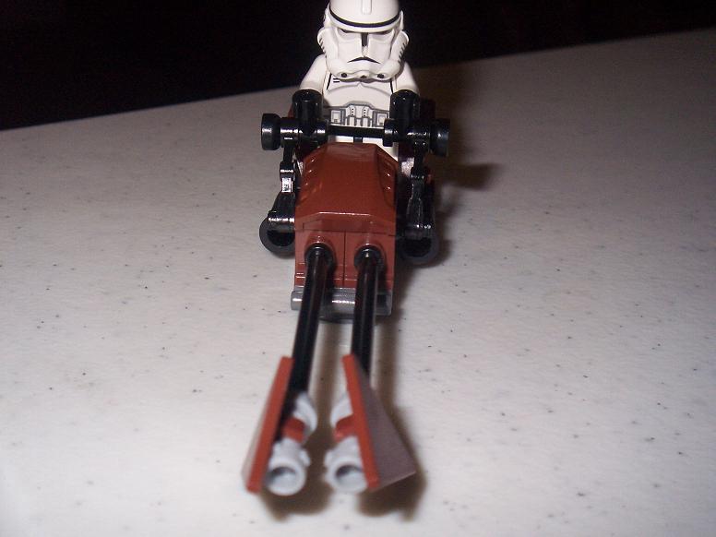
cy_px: 268
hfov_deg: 31.7
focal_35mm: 61
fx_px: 1262
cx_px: 358
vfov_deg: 24.0
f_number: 4.1
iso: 125
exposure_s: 1/80
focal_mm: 9.9
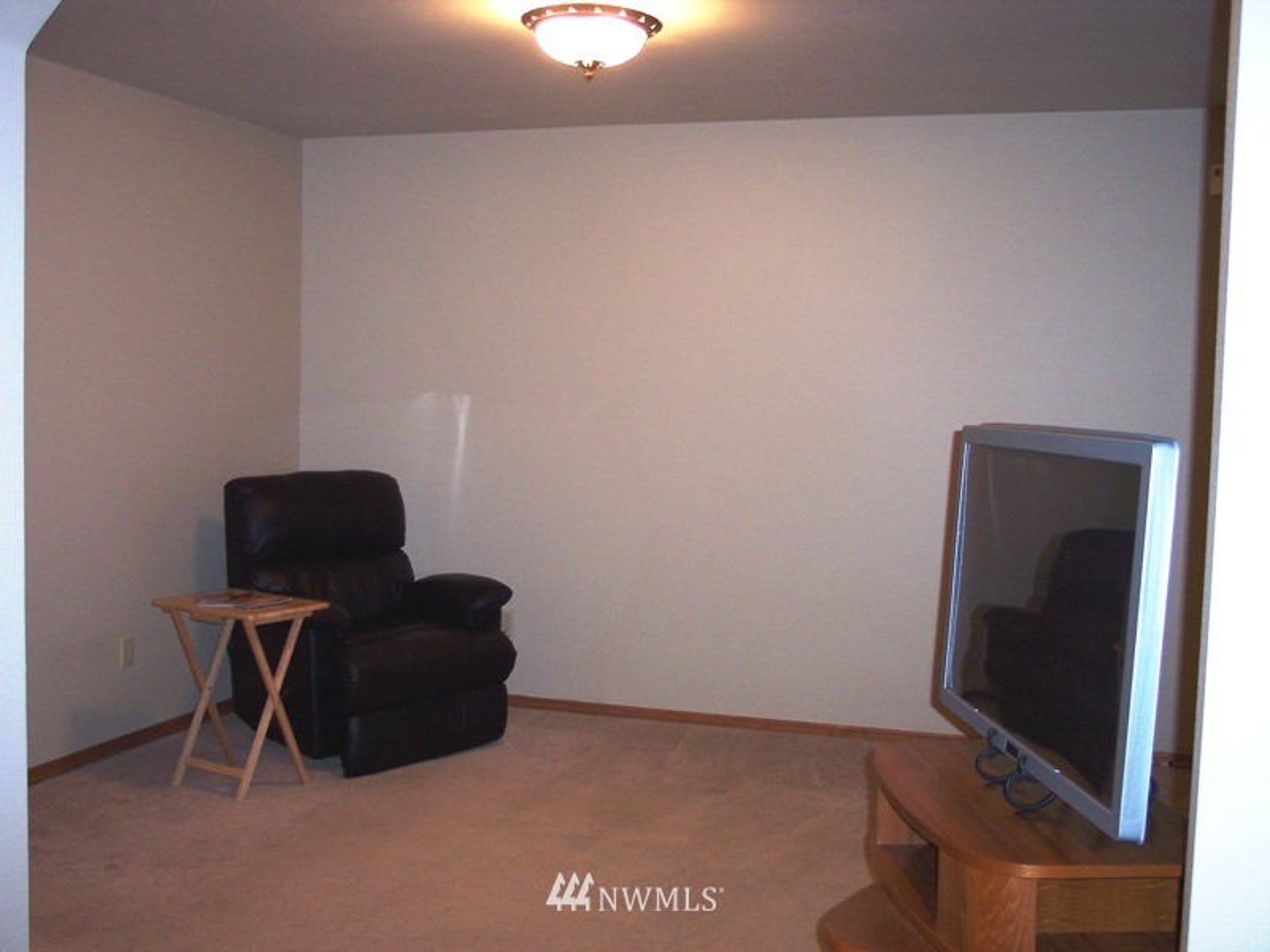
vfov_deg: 37.7
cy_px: 476
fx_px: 1394
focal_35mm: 38
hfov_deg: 49.0
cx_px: 635
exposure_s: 1/30
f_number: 2.8
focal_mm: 8
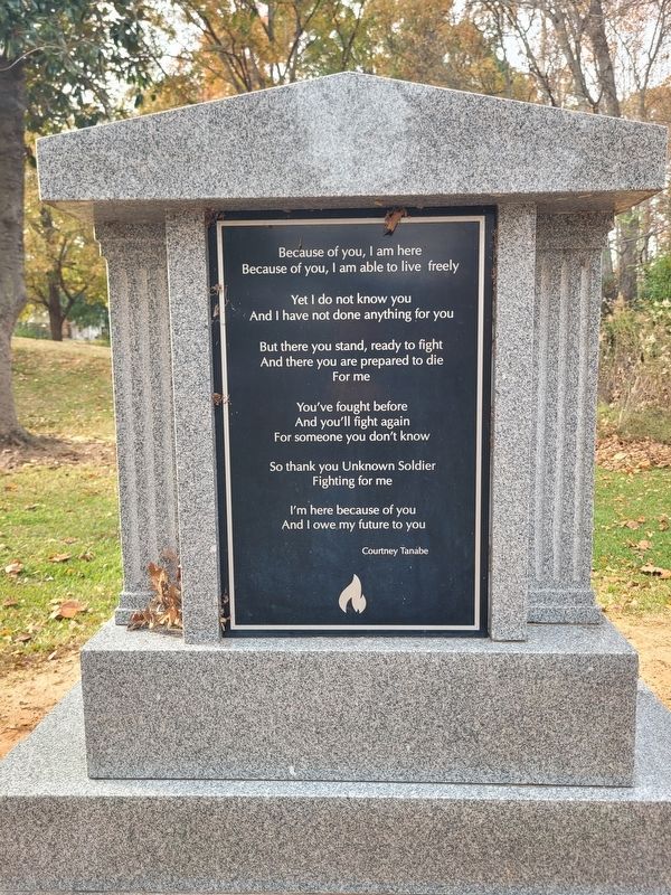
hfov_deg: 53.1
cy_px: 448
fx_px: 672
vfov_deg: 67.3
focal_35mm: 26
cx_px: 336
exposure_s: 1/150
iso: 40
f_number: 1.8
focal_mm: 5.4
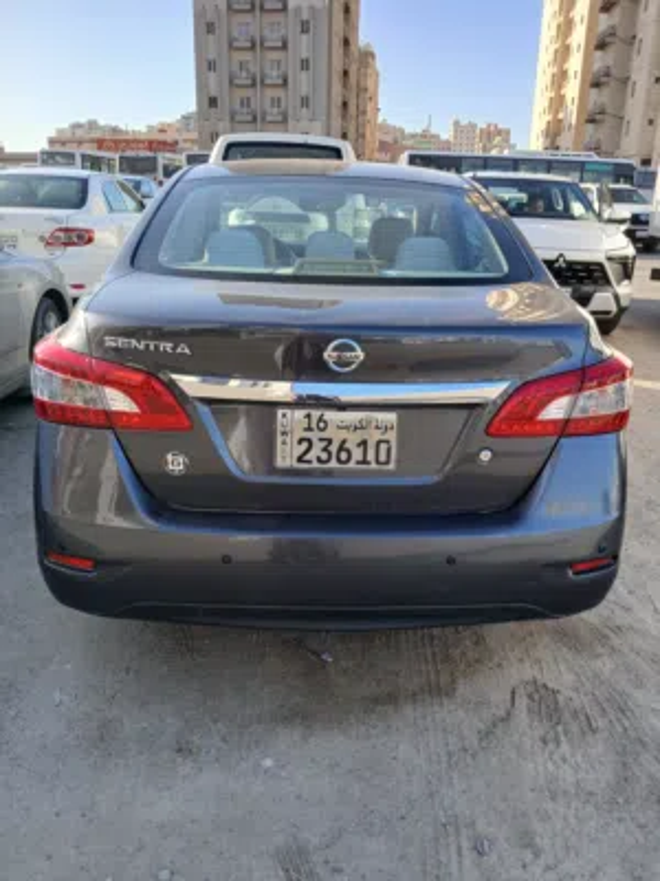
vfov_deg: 67.3
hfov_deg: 53.1
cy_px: 440
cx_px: 330
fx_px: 661
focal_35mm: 26
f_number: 1.8
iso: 20
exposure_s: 1/127
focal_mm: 3.98
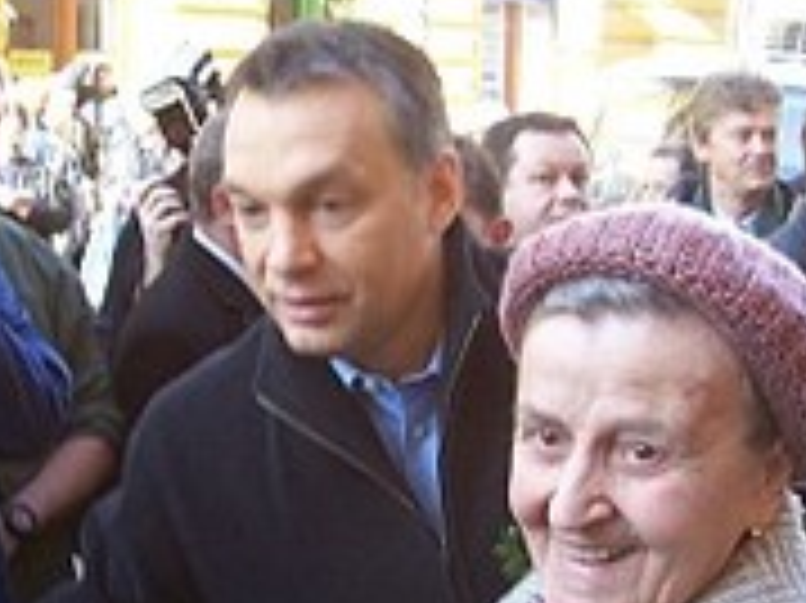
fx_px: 1768
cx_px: 437
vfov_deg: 19.3
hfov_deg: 25.7
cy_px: 428
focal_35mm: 76
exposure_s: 1/90
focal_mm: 5.6
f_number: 2.7
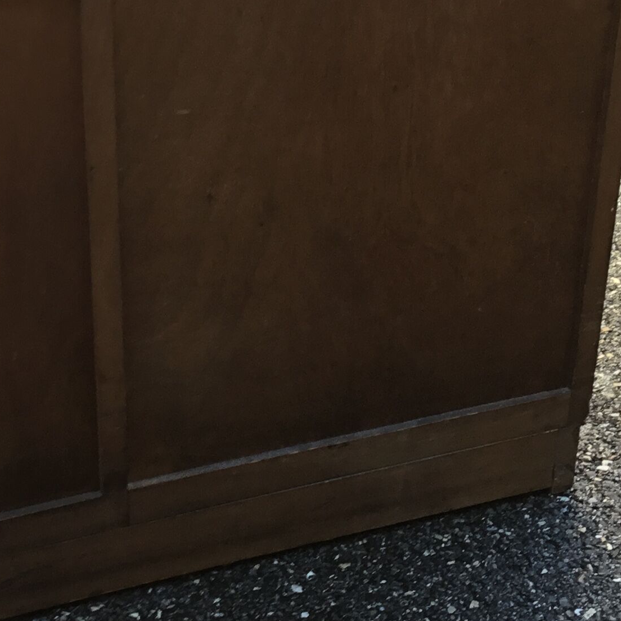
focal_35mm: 81
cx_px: 168
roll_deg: +2.4
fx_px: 1644
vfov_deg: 21.2
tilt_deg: -28.5
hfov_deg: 21.2
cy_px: 133
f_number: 2.4
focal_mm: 3.3
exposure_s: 1/50
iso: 25
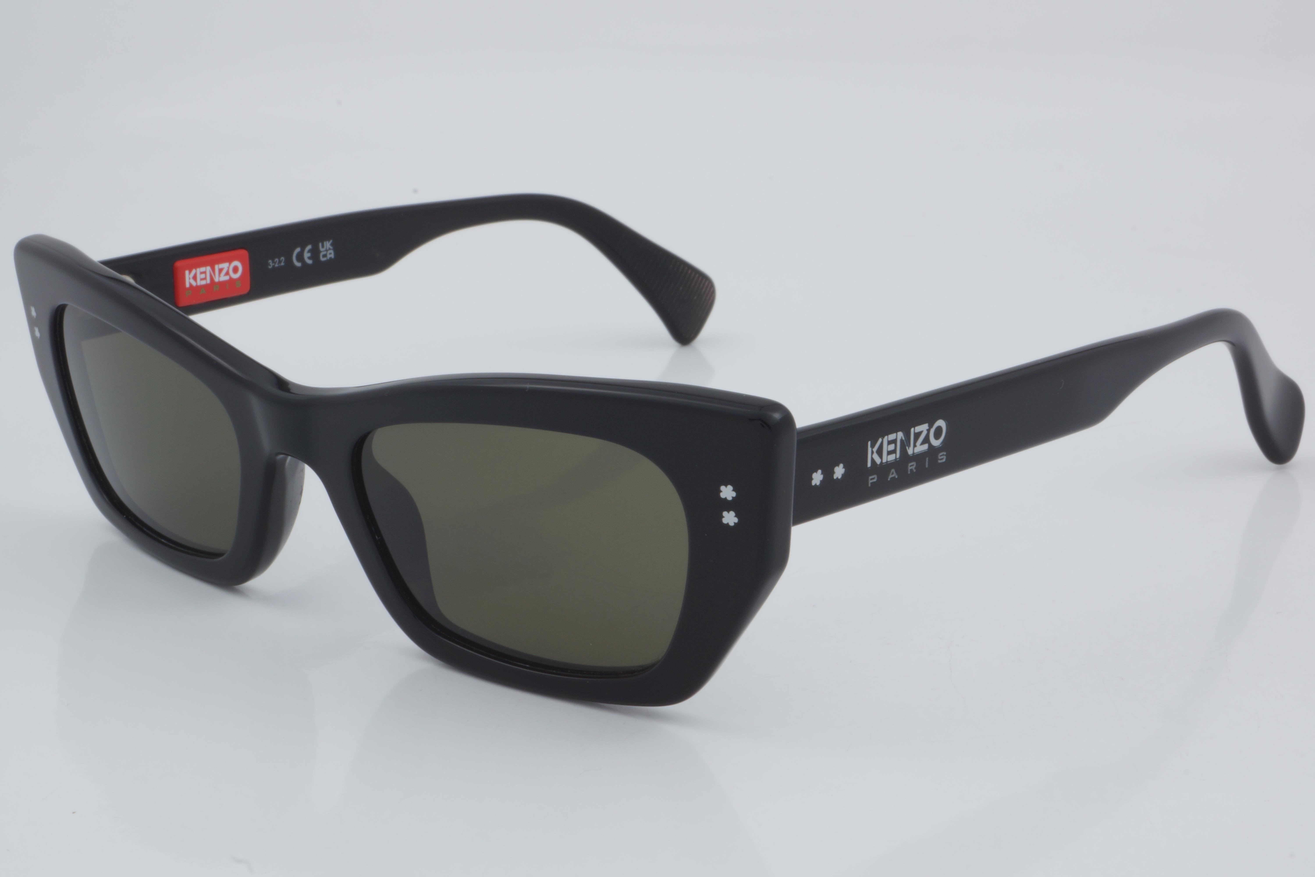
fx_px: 2739
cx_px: 658
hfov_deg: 27.0
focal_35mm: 75
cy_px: 438
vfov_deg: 18.2
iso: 100
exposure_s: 1/3
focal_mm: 50
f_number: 32
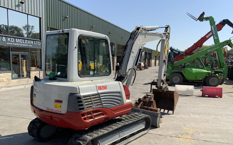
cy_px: 90
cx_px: 117
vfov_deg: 39.2
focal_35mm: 32
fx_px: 203
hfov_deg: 59.7
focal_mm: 3
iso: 16
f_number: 1.8
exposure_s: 1/1786
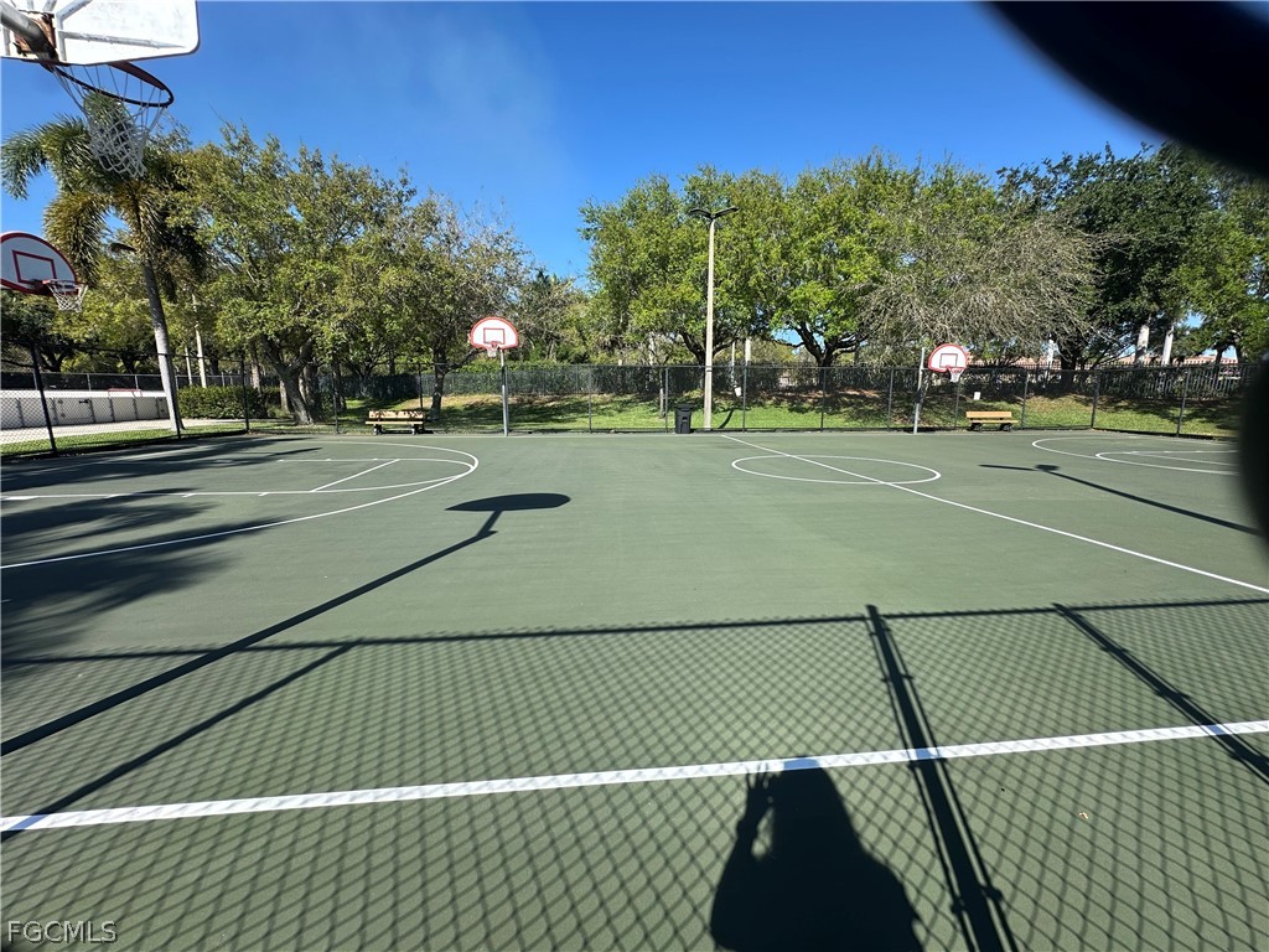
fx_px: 513
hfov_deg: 102.1
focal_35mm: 14
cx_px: 634
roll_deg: -0.8
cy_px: 476
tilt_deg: -9.5
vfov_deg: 85.7
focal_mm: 2.22
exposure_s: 1/882
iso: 40
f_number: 2.2
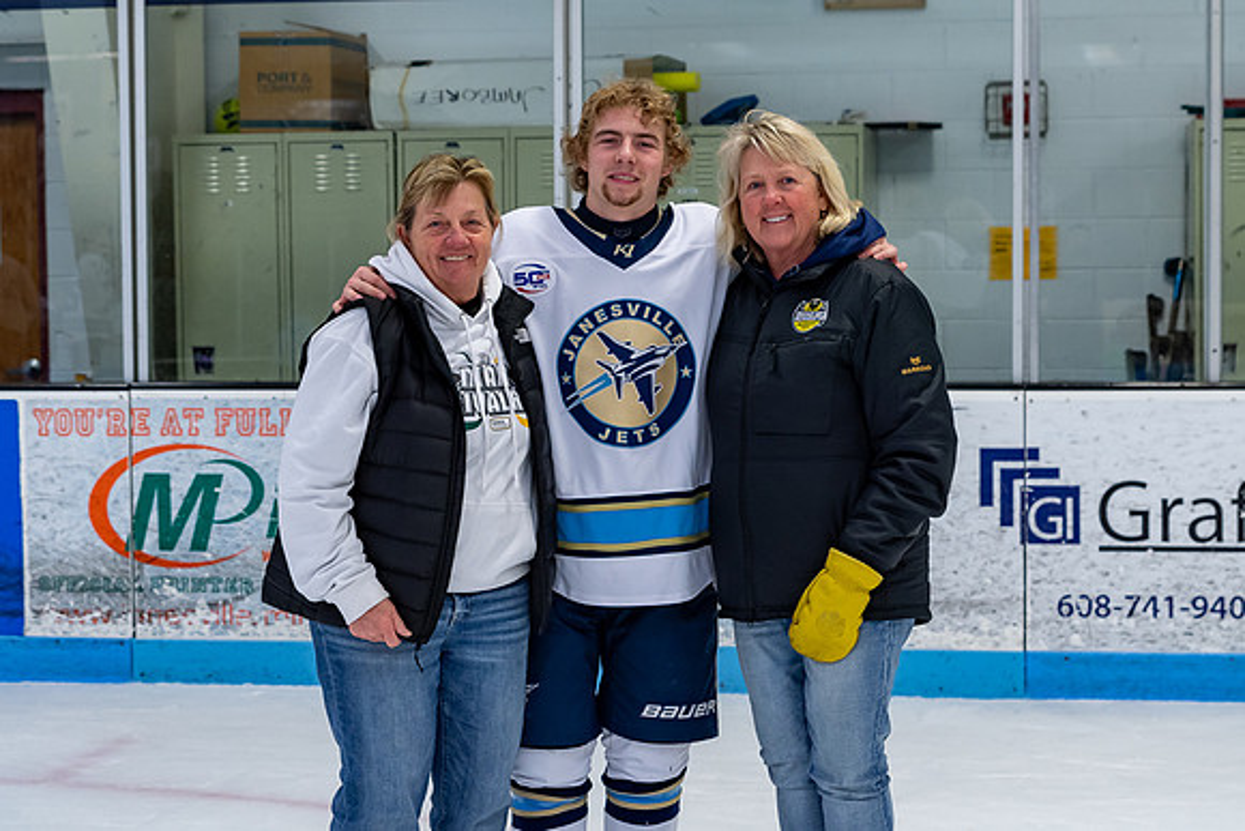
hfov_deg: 25.4
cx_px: 662
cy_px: 373
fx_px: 2758
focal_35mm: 80
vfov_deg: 17.1
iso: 400
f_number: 4
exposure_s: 1/250
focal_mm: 45
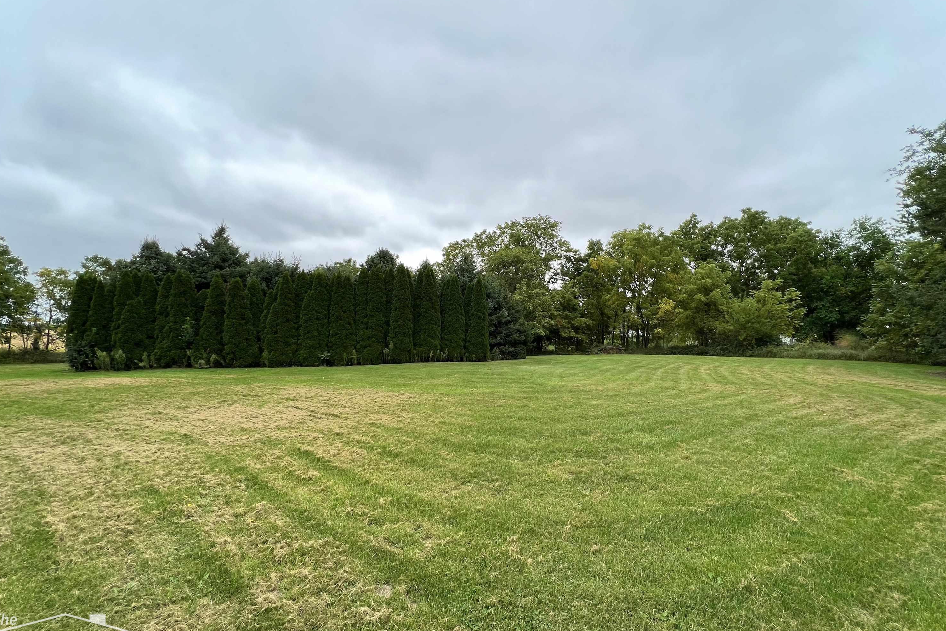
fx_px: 368
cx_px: 476
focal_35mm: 14
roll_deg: -0.5
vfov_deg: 81.2
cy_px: 323
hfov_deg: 104.3
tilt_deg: +1.3
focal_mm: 1.57
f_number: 1.8
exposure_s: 1/356
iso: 32
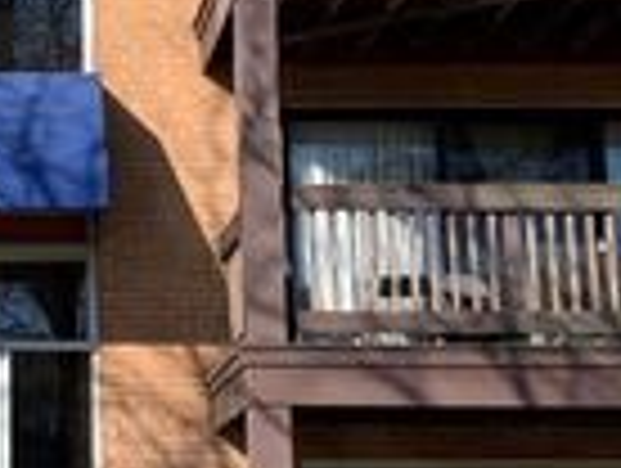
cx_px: -14
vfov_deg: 15.8
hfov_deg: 20.1
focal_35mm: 94
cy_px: 236
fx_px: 1689
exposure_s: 1/849
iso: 25
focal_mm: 4.25
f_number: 1.8
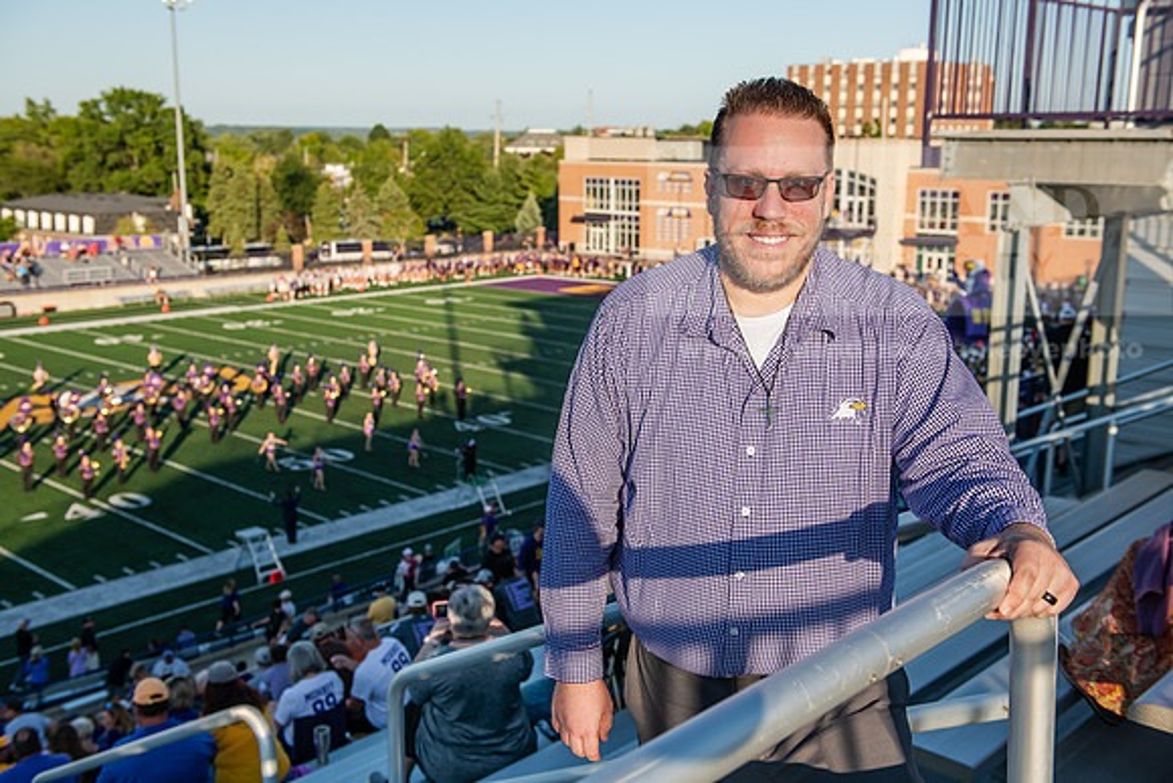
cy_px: 392
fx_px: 1238
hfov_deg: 50.7
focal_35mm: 38
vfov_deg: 35.1
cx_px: 586
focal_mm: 38
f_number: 5
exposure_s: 1/800
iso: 250
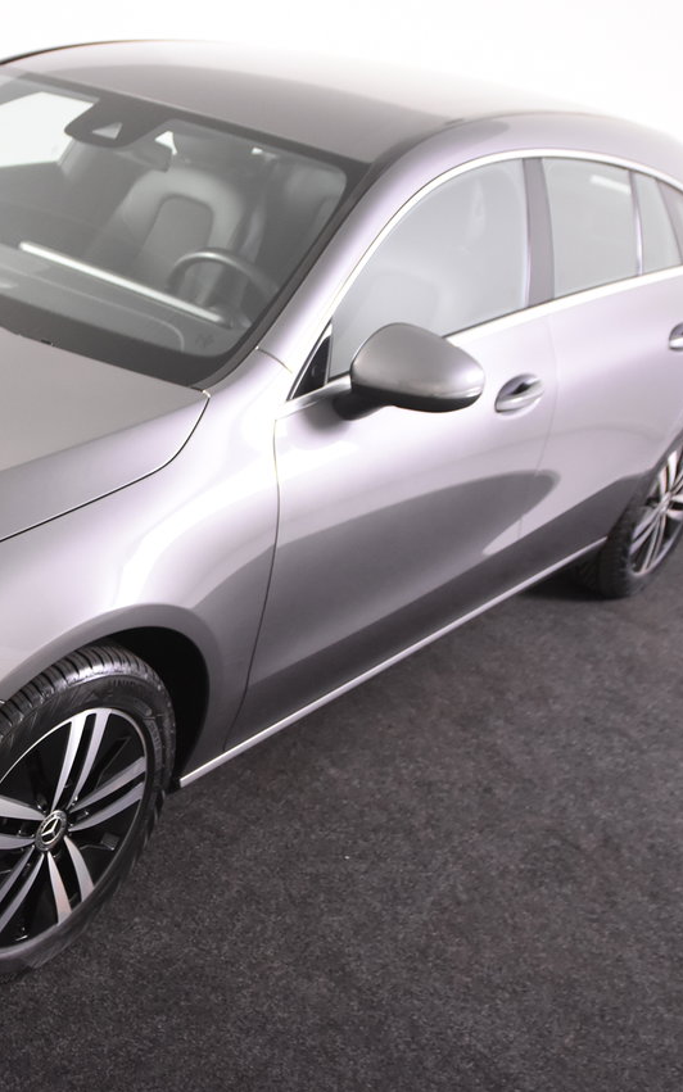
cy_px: 546
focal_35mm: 46
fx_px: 1370
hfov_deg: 26.6
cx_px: 10
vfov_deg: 43.5
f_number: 3.5
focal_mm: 20
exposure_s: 1/50
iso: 1600
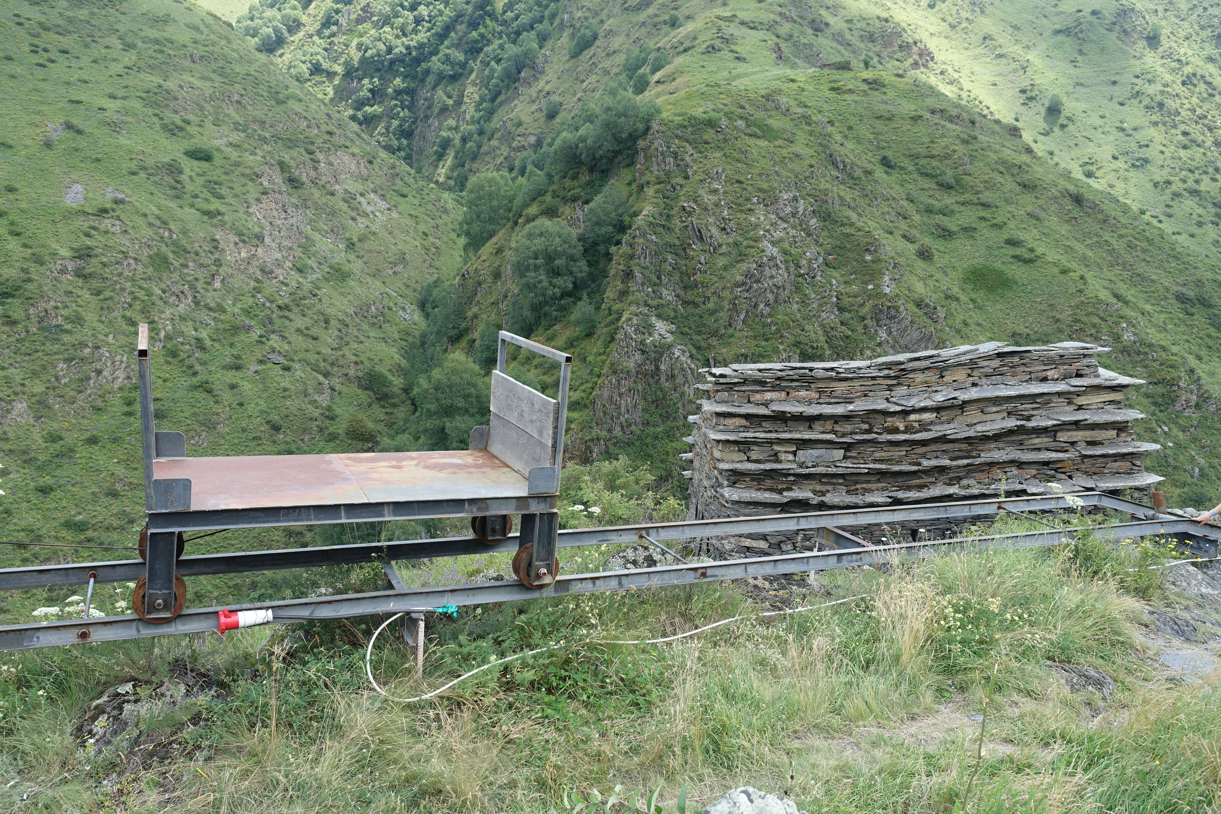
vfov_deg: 43.6
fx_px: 1017
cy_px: 407
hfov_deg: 61.9
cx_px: 610
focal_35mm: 30
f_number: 4
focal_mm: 10.89
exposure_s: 1/200
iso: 125
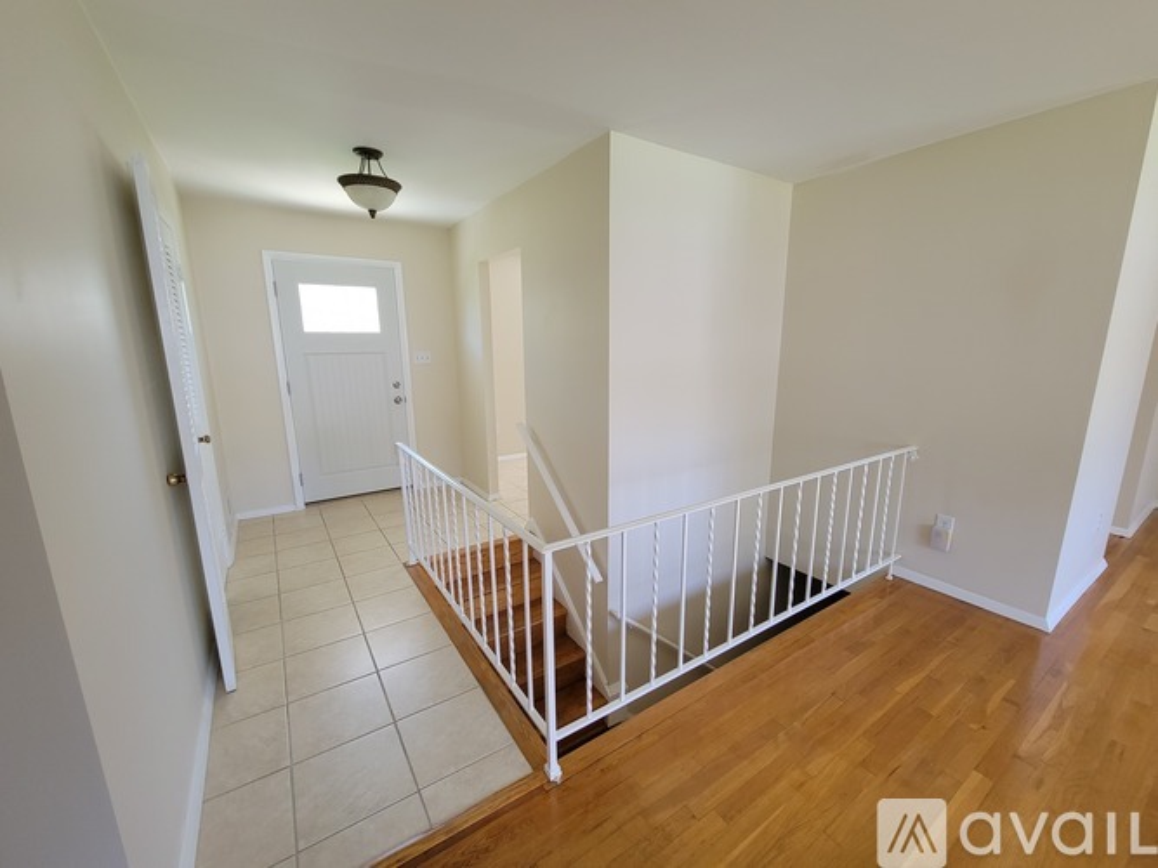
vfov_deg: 89.9
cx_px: 579
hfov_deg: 106.2
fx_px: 435
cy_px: 434
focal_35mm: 13
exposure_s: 1/60
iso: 250
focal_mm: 2.2
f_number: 2.2
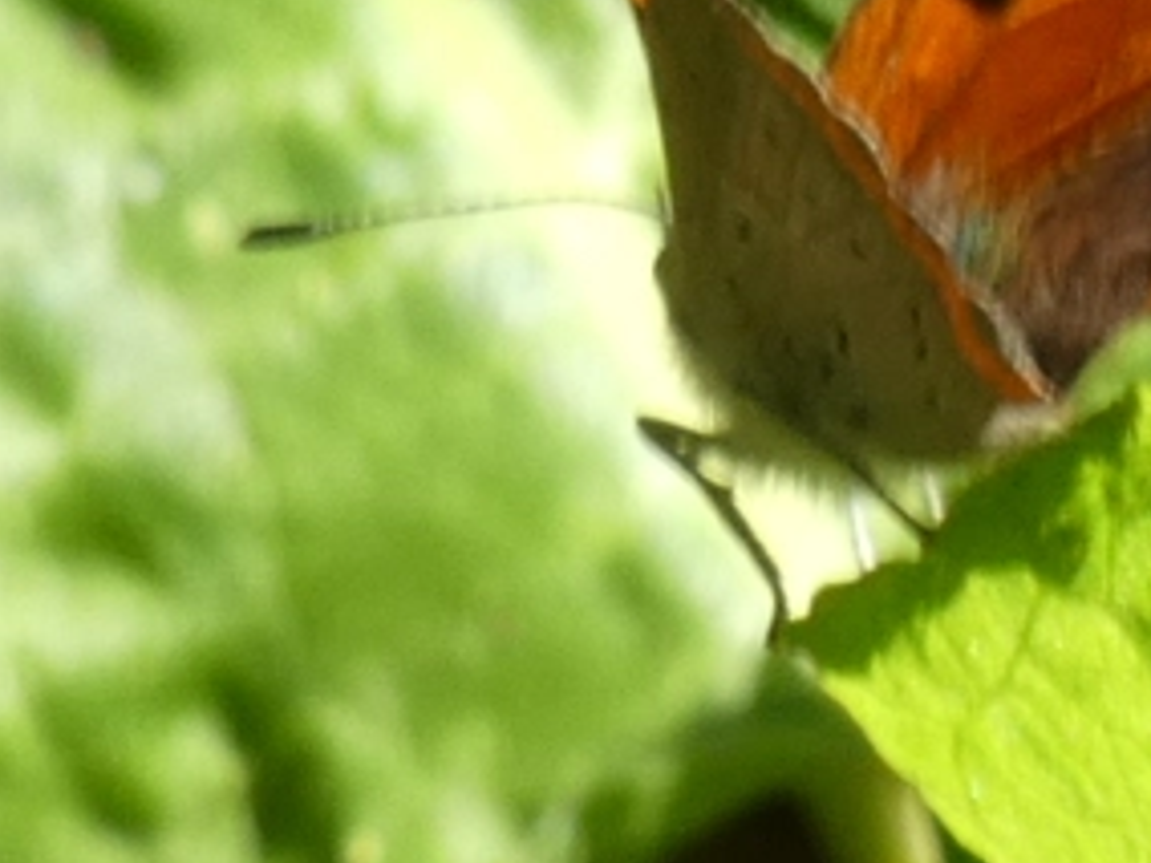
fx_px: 27099
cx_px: 900
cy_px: 73
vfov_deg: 1.8
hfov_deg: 2.4
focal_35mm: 815
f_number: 5.6
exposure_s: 1/80
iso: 100
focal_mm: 64.9
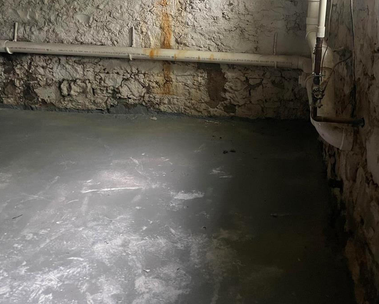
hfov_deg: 50.3
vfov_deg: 39.7
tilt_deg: -12.7
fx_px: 404
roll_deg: -1.3
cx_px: 200
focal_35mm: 36
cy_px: 65
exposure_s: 1/30
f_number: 1.6
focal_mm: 5.1
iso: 800
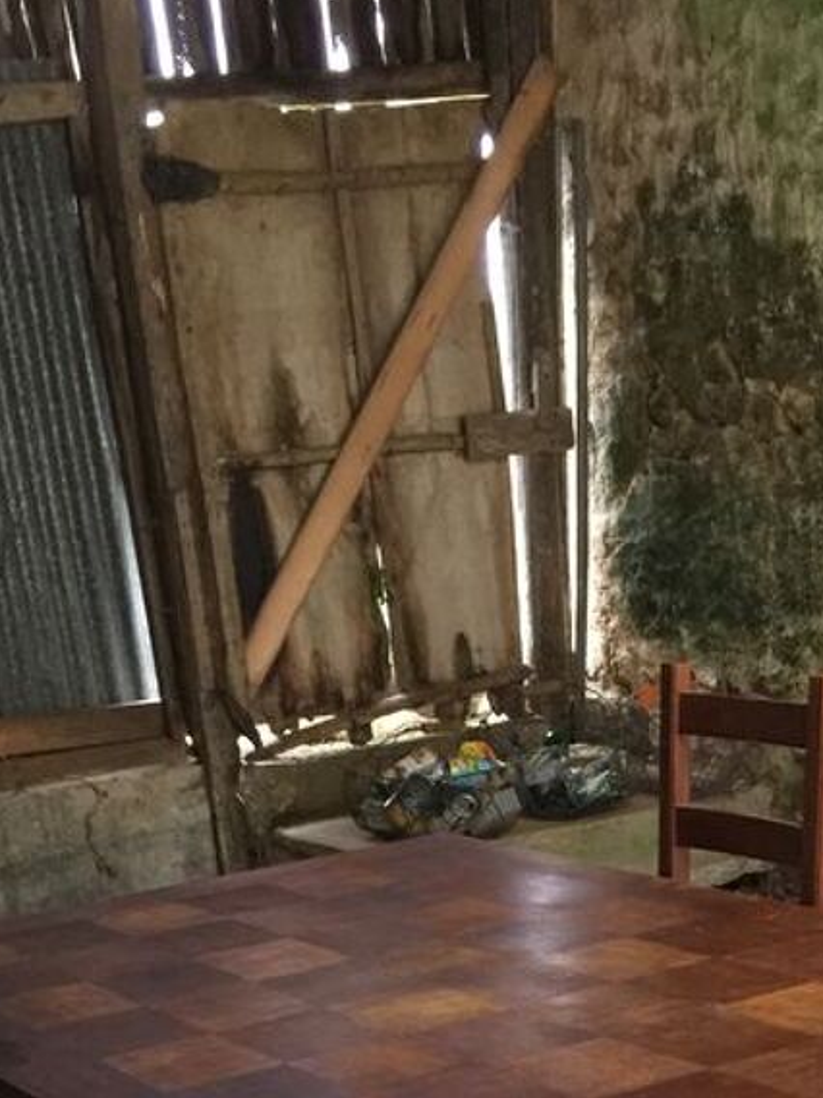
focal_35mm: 68
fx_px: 2156
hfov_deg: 21.6
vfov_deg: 25.9
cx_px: 502
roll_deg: +3.2
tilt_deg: -25.1
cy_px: 1275
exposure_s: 1/17
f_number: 2.2
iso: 125
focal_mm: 4.15
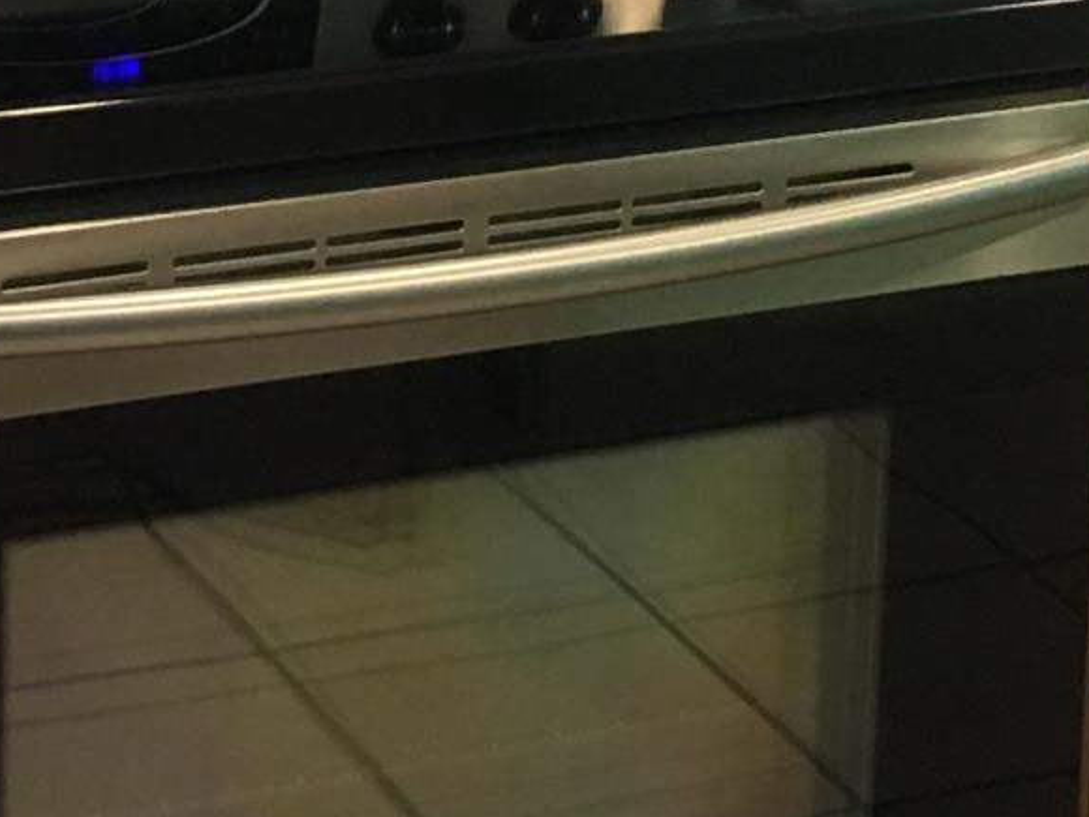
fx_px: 4719
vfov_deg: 9.6
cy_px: -419
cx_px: 537
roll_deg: -1.8
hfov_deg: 13.2
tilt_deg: -9.7
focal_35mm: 150
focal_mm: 4.15
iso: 50
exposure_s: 1/15
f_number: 2.2
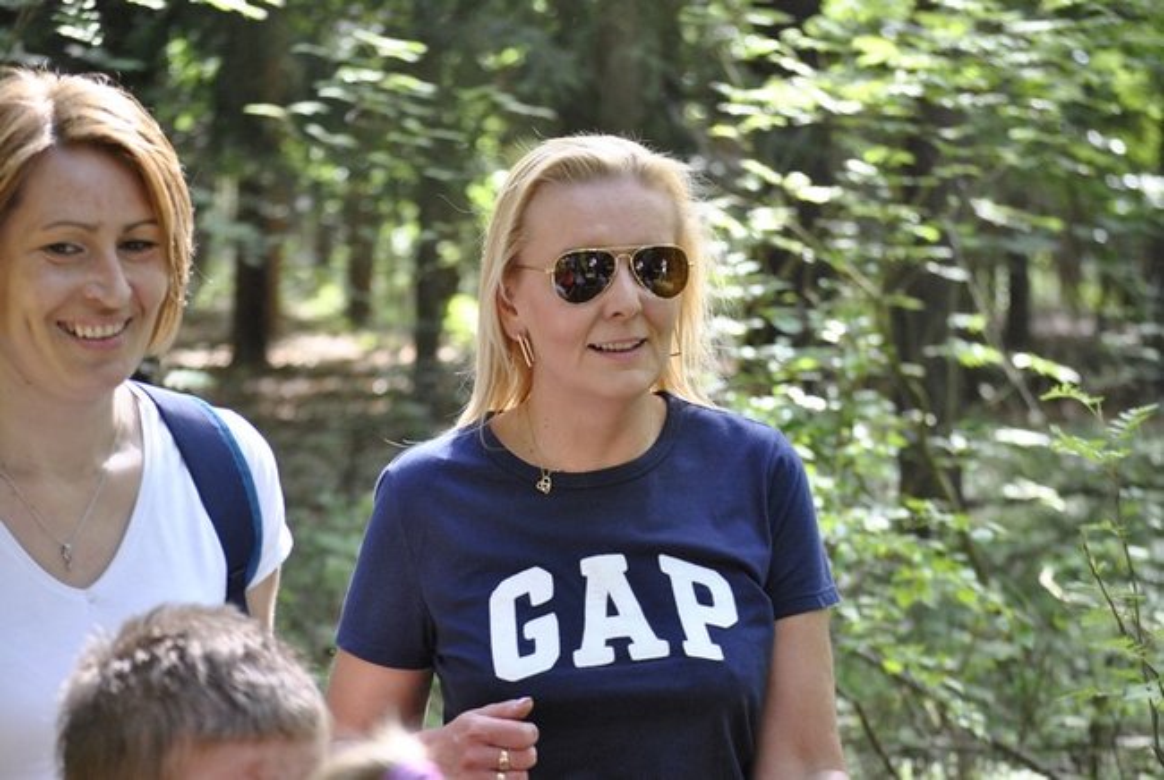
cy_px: 390
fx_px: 3498
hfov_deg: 18.9
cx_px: 582
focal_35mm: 108
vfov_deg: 12.7
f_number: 4.2
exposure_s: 1/200
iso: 800
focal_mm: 72
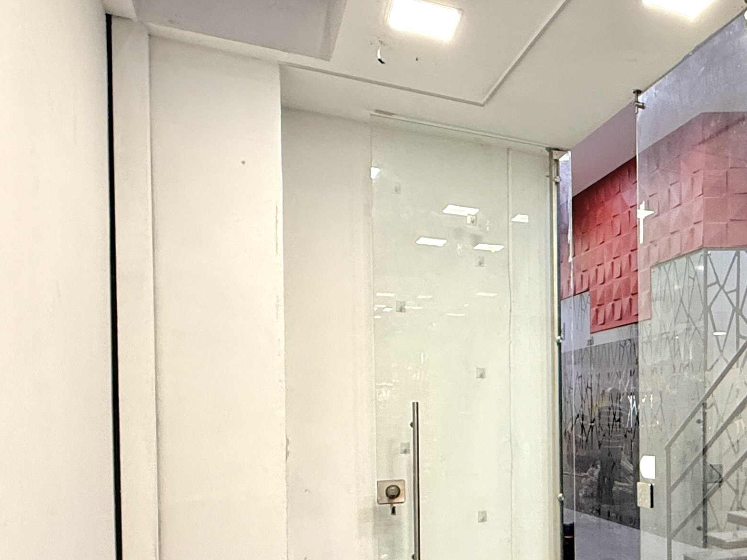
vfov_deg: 38.4
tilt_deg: -1.6
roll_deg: +0.2
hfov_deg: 43.6
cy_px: 435
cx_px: 756
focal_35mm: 36
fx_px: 777
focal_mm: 2.22
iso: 400
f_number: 2.2
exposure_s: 1/60
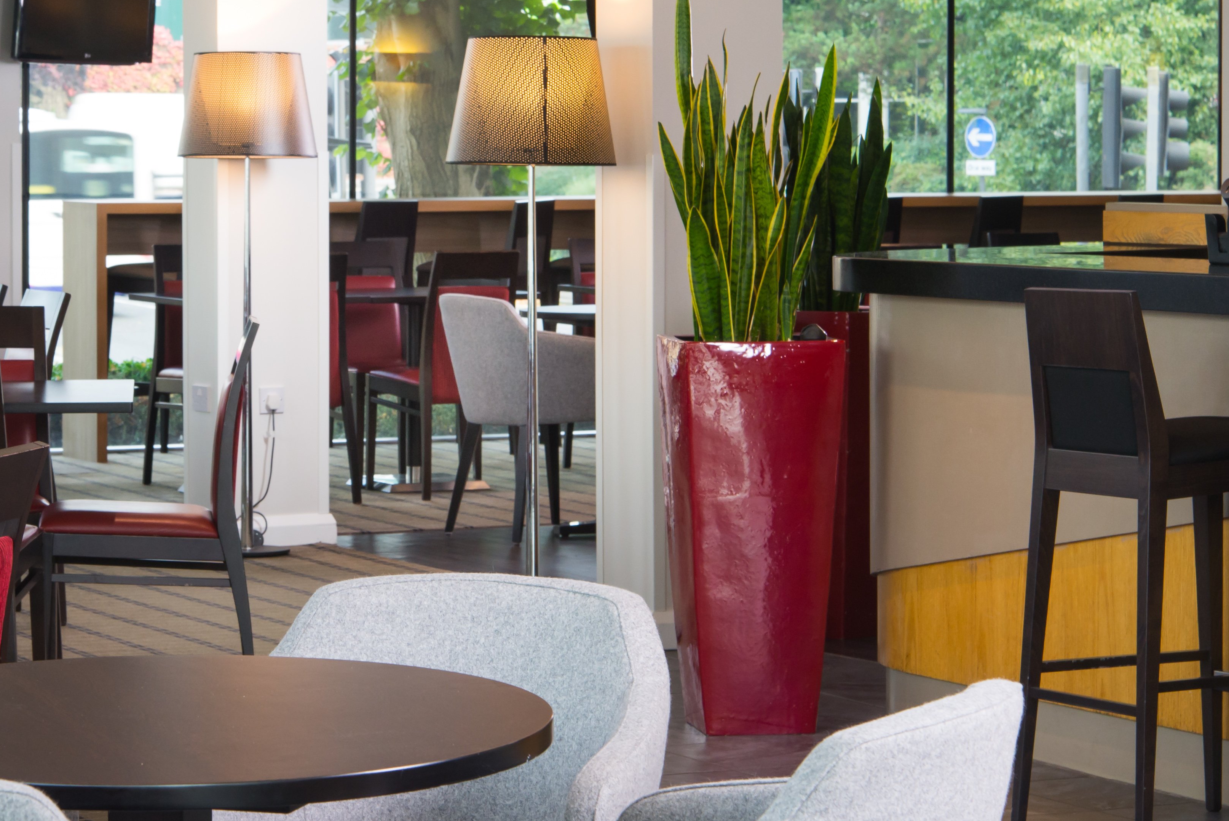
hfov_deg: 16.6
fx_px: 4201
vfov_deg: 11.2
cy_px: 424
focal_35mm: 123
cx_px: 420
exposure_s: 1/13
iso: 800
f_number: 10
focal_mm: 66
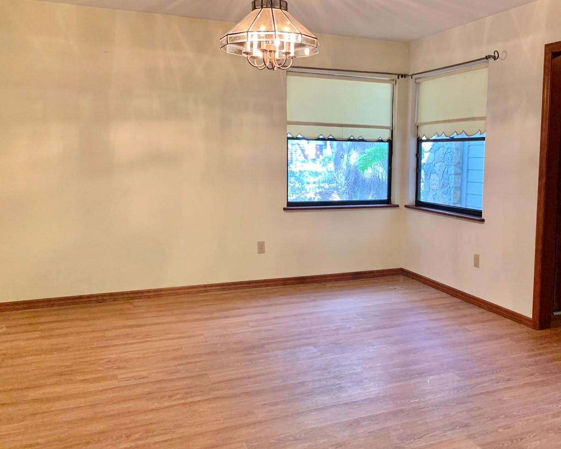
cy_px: 212
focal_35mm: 33
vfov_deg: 44.5
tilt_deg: -5.5
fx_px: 548
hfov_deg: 53.7
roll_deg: -1.8
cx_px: 348
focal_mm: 4.25
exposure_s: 1/60
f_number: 1.8
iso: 250
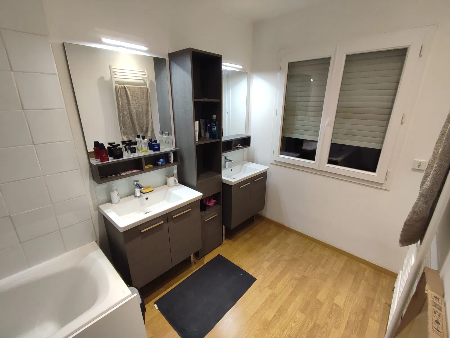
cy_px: 169
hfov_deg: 94.5
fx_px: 208
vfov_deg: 78.1
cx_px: 225
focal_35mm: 16
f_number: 2.2
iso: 329
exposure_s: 1/50
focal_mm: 1.65
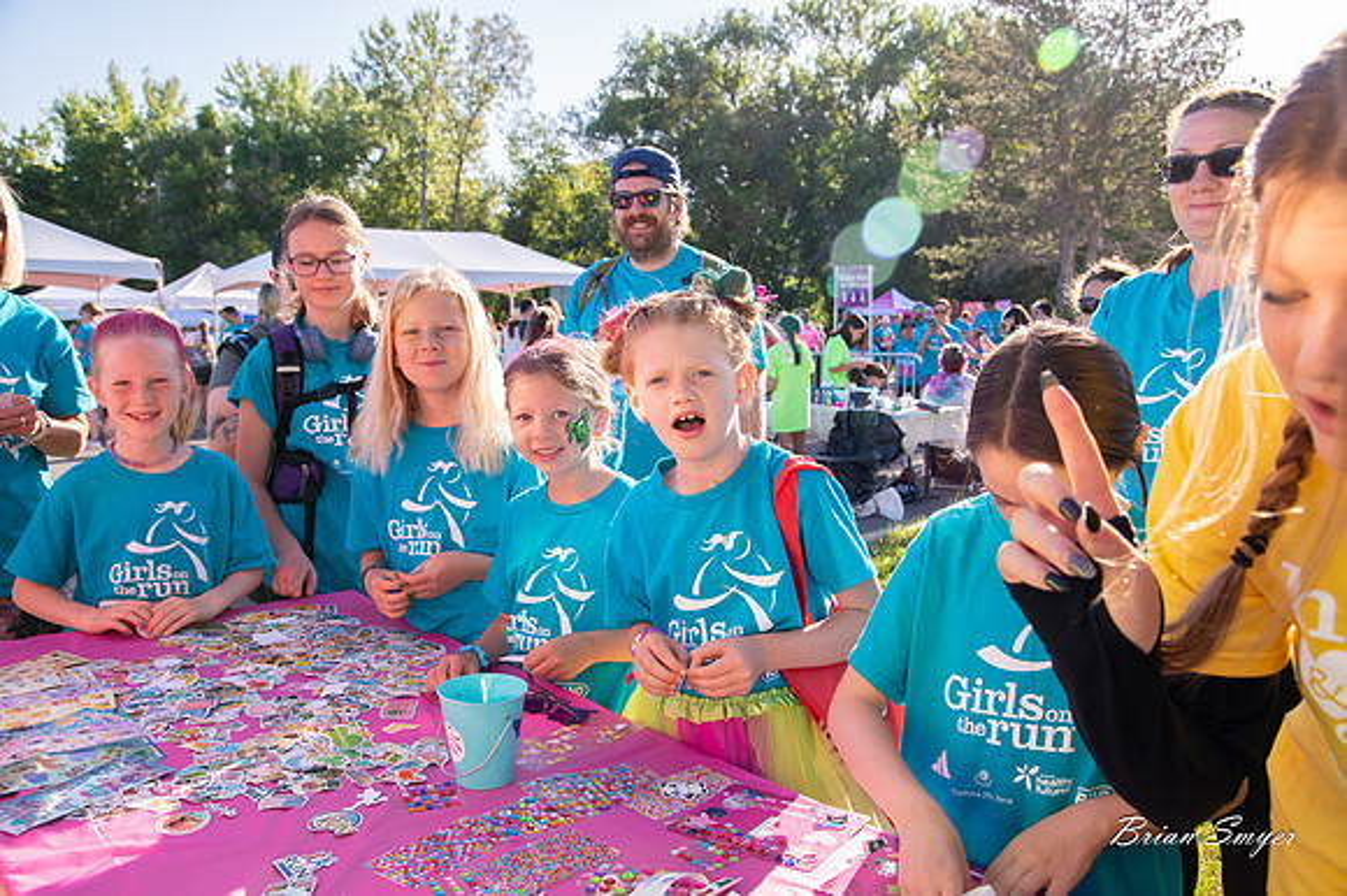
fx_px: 1197
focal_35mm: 32
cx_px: 674
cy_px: 448
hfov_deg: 58.7
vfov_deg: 41.1
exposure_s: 1/500
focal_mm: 32
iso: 500
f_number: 7.1
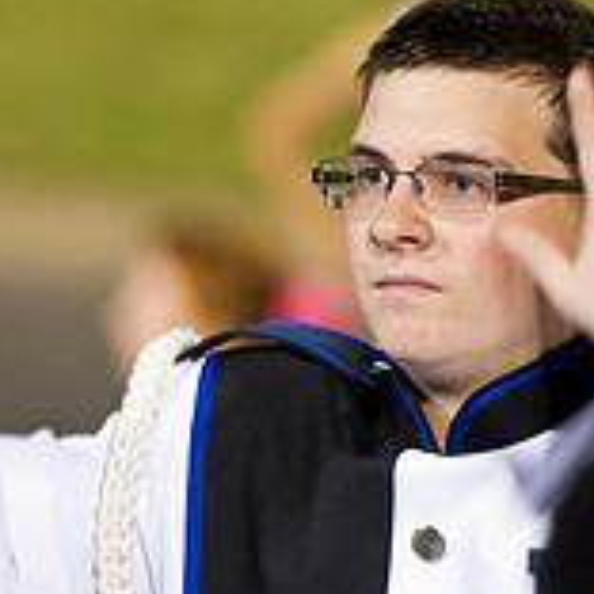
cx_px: -8
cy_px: 343
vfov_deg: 2.8
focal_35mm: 633
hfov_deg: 2.8
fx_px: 12289
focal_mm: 200
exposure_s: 1/125
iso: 4000
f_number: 2.8
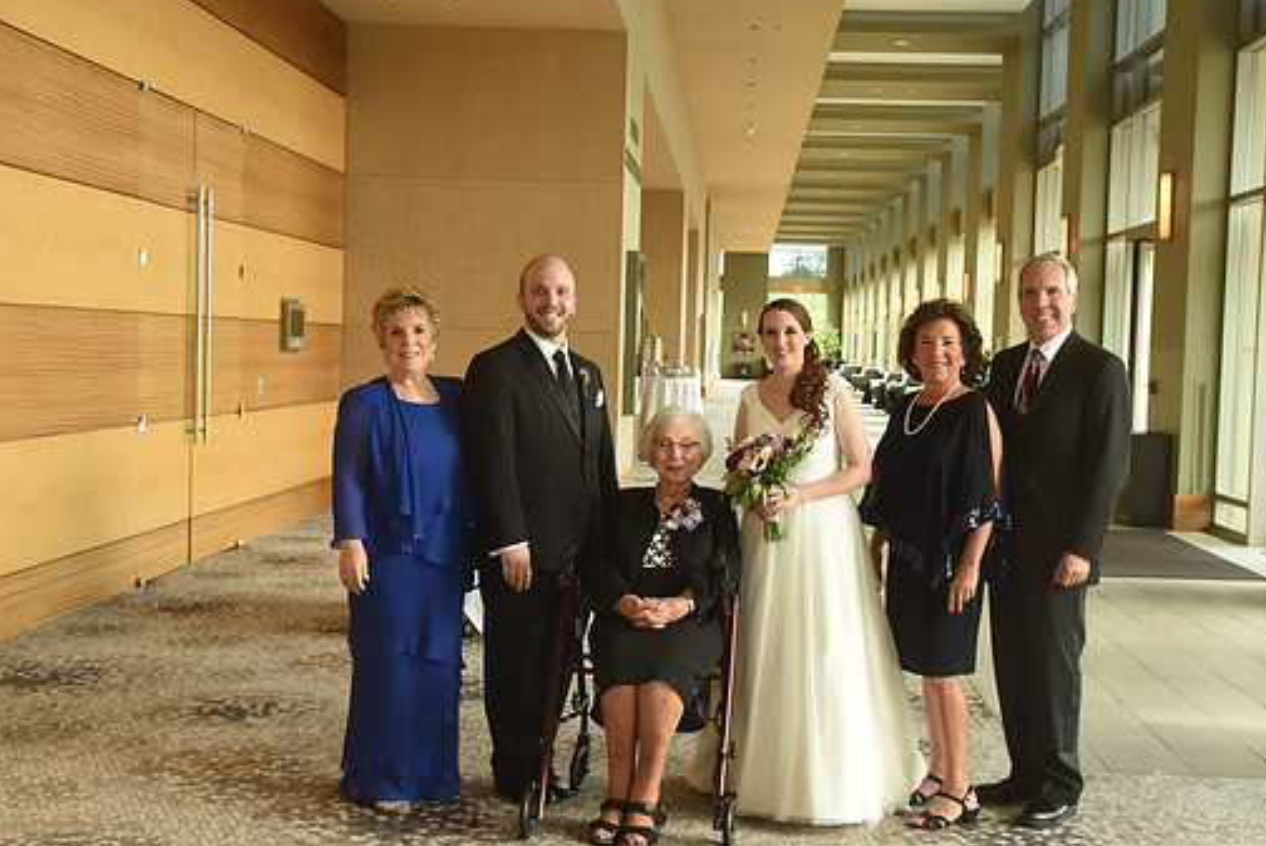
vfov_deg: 29.3
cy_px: 418
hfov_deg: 42.6
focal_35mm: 46
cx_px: 706
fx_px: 1619
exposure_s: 1/160
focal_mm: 40
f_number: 7.1
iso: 1600
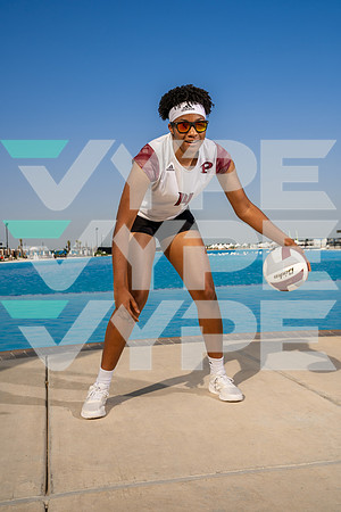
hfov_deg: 31.9
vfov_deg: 46.4
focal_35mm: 42
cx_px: 170
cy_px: 256
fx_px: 597
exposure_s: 1/320
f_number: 8
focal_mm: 42
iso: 100
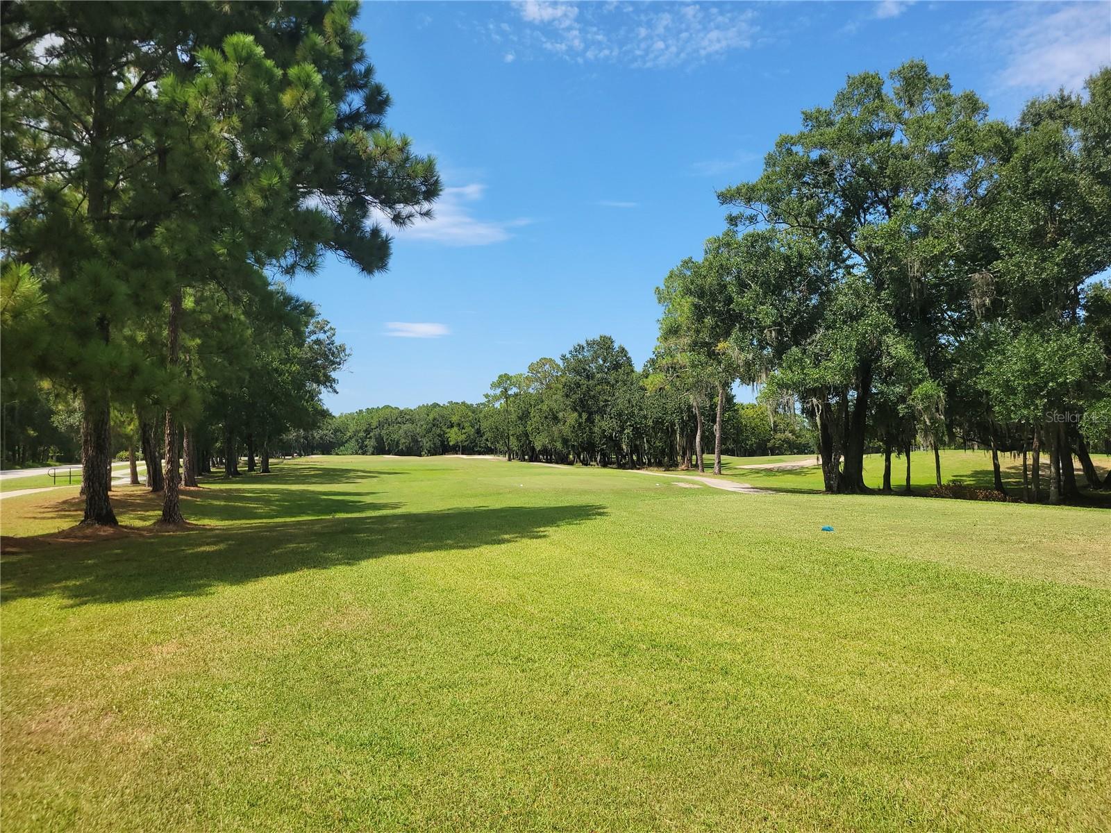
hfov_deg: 67.3
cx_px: 556
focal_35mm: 26
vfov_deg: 53.1
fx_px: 834
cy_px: 416
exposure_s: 1/2060
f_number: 1.8
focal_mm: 5.4
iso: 40
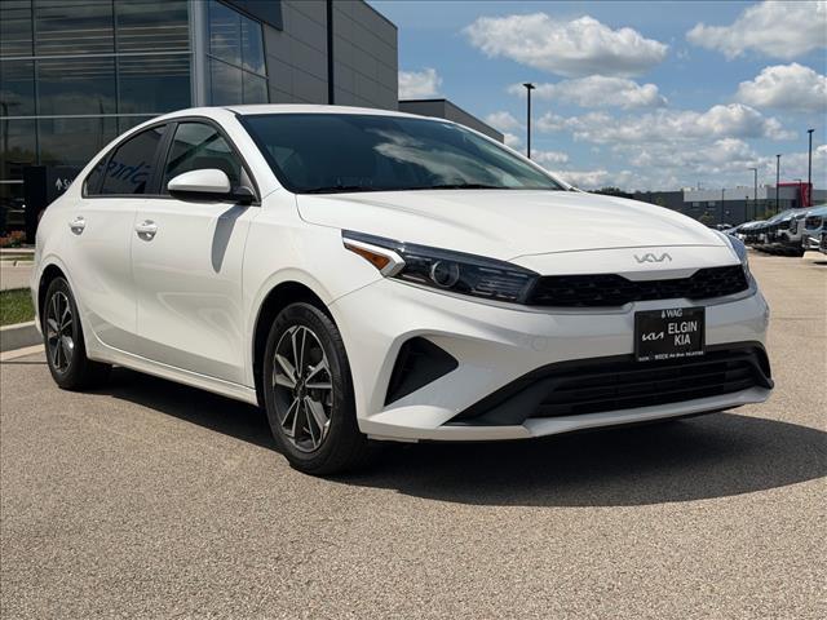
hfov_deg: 39.7
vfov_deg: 30.3
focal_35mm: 48
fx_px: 1147
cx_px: 414
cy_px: 310
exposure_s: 1/13333
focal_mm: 6.76
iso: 80
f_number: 1.78
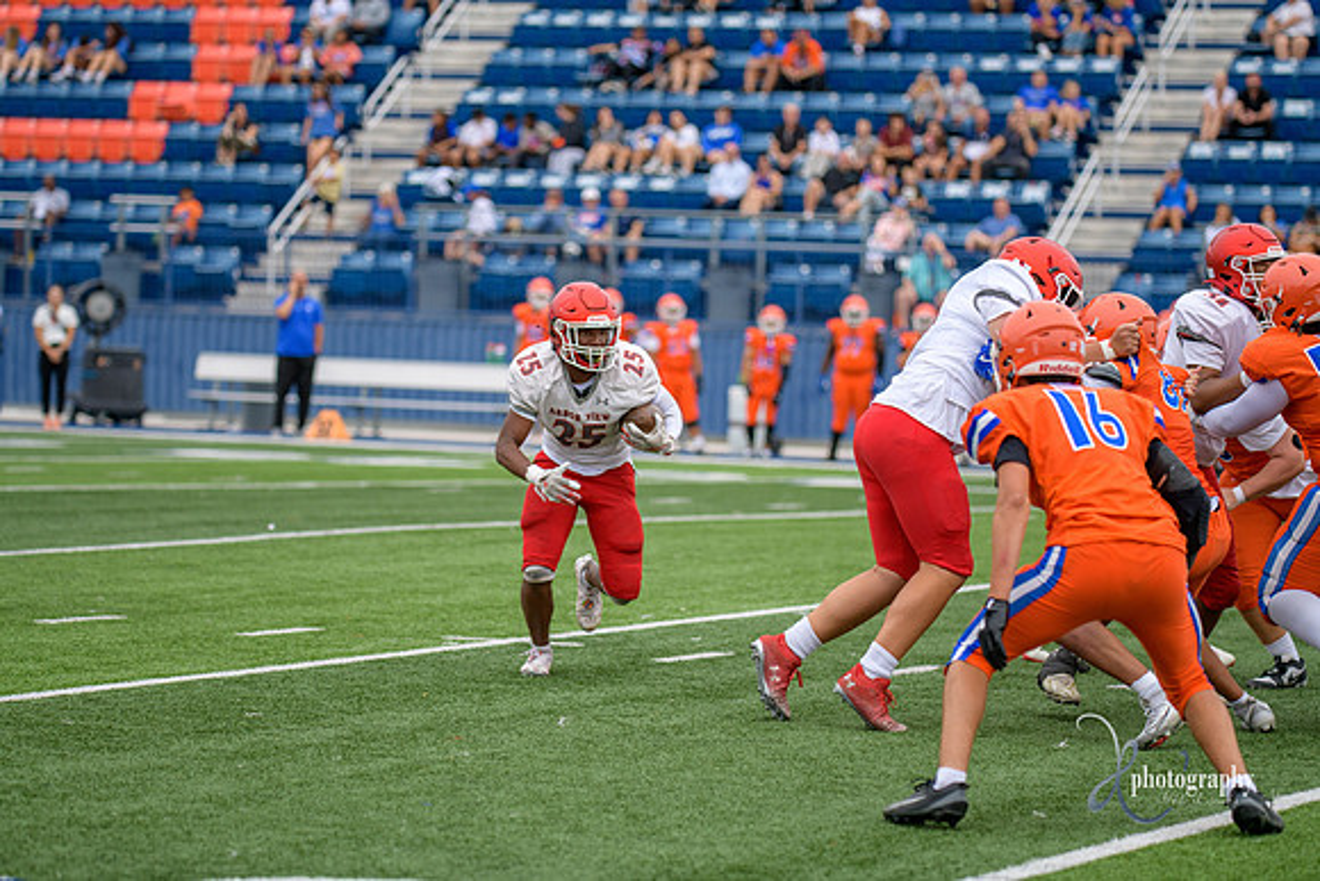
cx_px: 660
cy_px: 440
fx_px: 5318
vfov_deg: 9.5
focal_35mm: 145
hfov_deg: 14.2
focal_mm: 145
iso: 250
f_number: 2.8
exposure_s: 1/800
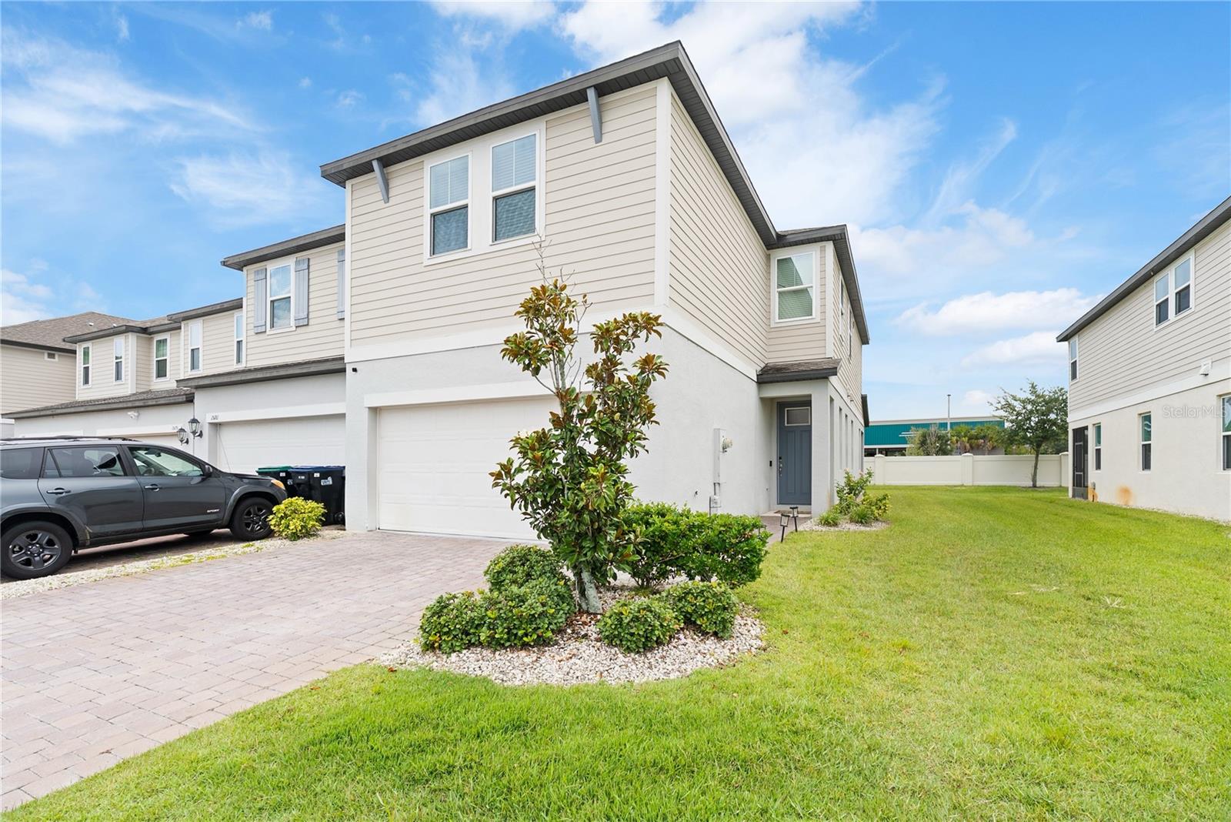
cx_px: 616
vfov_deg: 73.8
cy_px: 411
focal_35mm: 16
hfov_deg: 96.7
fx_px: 547
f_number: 9
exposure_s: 1/30
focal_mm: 16
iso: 100
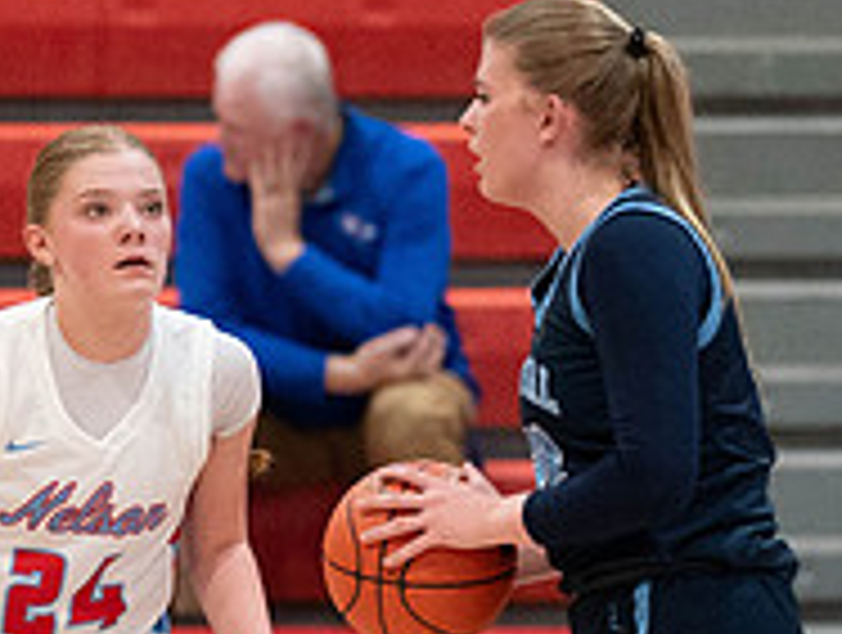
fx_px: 19497
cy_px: 510
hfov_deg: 2.5
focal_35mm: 800
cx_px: 158
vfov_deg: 1.9
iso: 5000
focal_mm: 200
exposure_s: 1/1000
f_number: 2.8
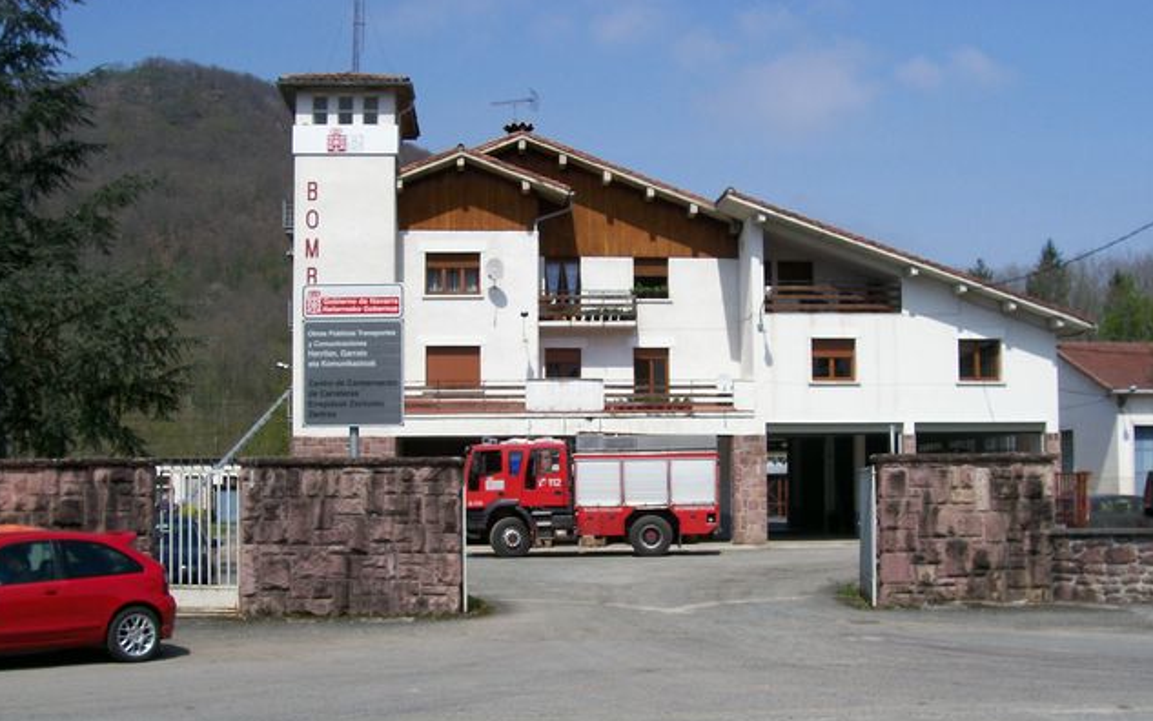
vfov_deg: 28.6
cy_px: 422
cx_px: 574
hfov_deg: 44.4
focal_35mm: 45
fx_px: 1414
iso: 80
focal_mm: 7
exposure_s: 1/632
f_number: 5.6
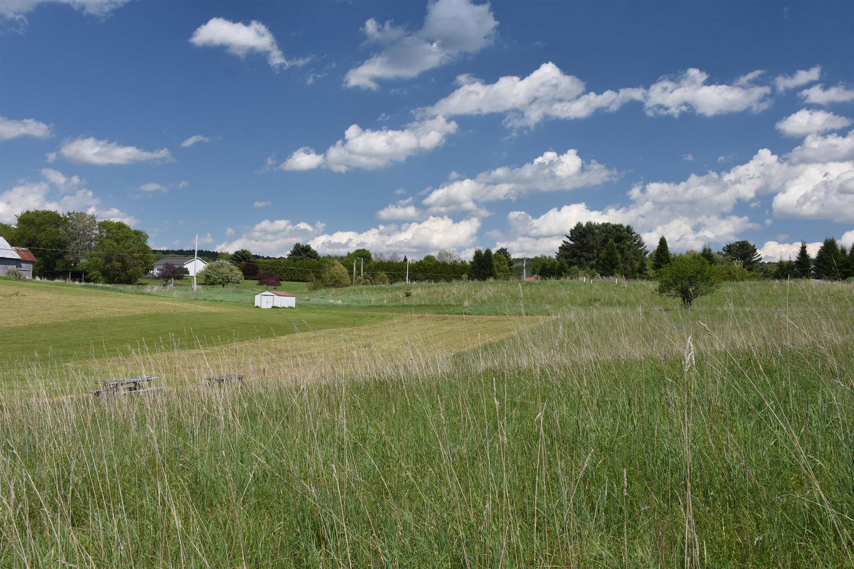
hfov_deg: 53.1
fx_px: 854
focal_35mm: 36
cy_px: 284
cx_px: 427
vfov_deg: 36.9
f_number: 8
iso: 400
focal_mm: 24
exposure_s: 1/500
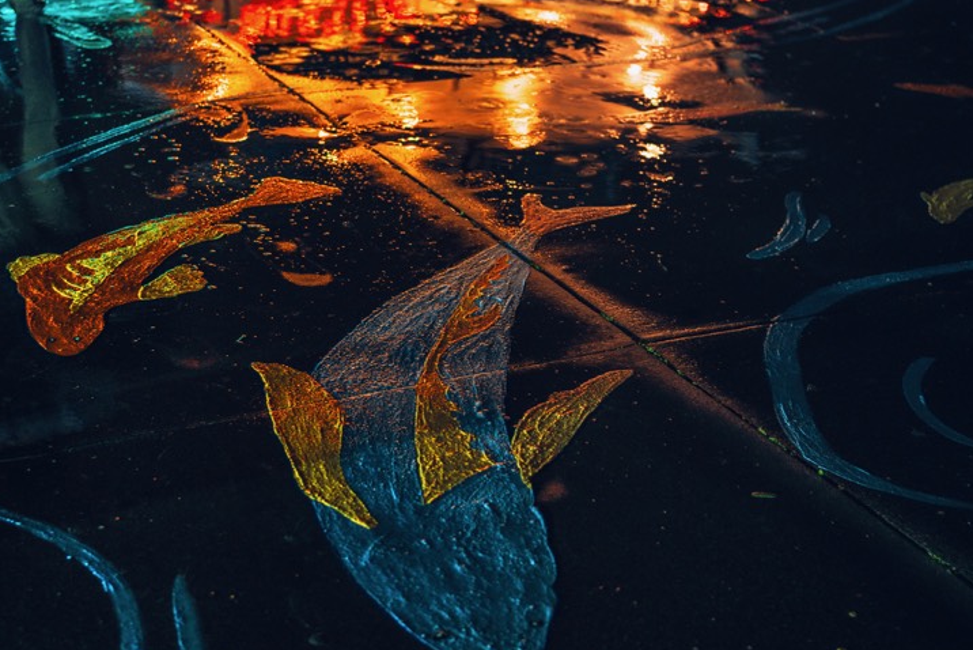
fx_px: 1811
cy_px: 218
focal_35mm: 67
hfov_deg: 30.1
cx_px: 457
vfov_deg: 20.3
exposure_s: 1/8
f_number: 2.5
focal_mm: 40
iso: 200
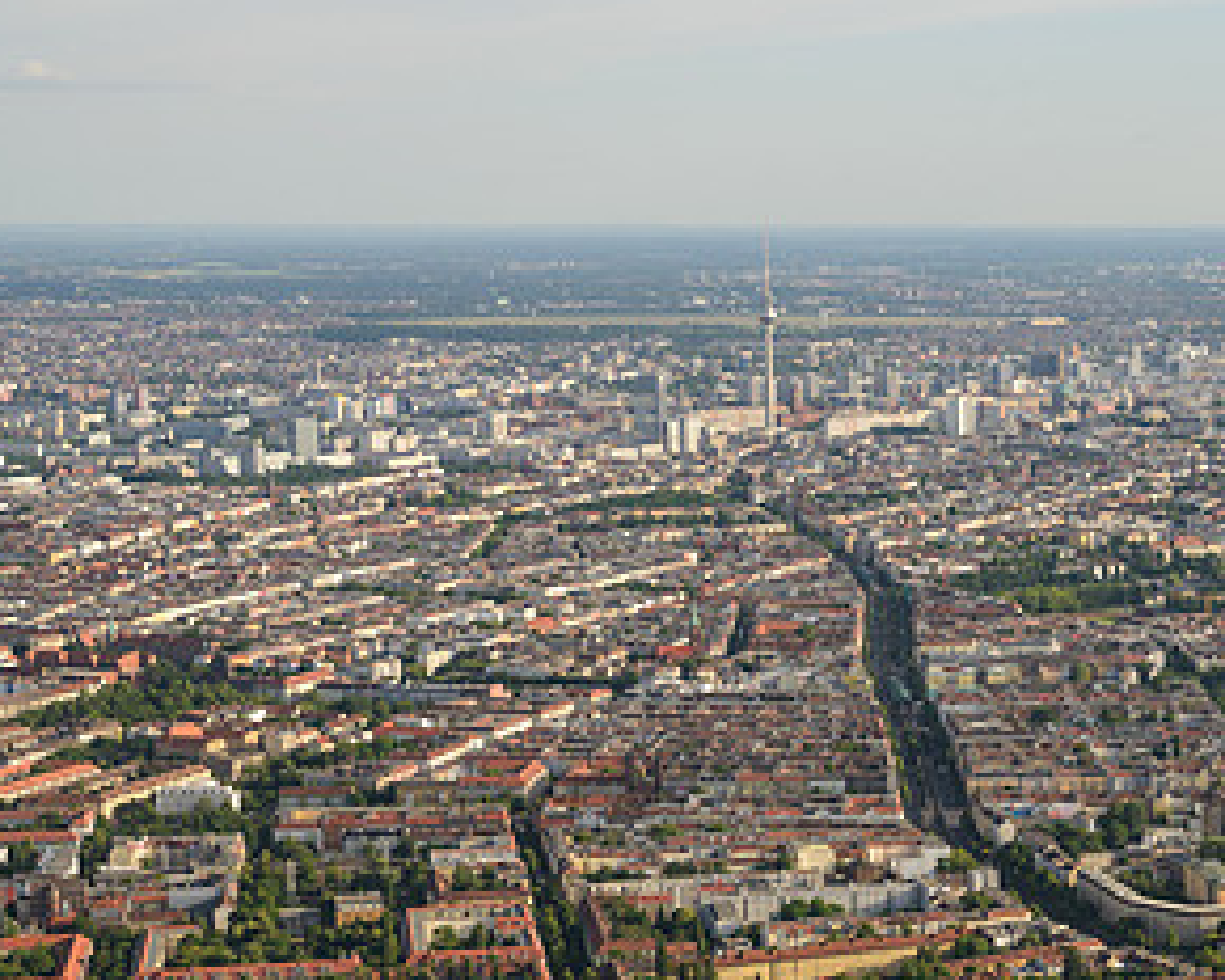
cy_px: 695
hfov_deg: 20.7
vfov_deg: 17.0
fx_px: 3263
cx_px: 1166
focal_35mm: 90
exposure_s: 1/160
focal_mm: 48
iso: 100
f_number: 6.3
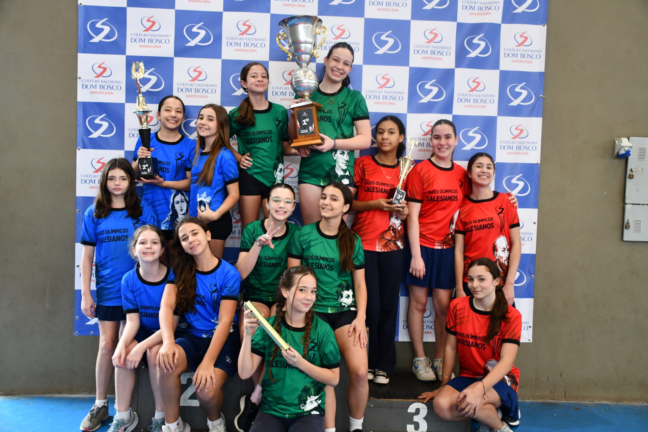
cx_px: 324
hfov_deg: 55.8
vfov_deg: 38.9
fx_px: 612
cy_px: 216
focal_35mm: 34
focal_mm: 23
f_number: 3.8
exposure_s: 1/125
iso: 1250
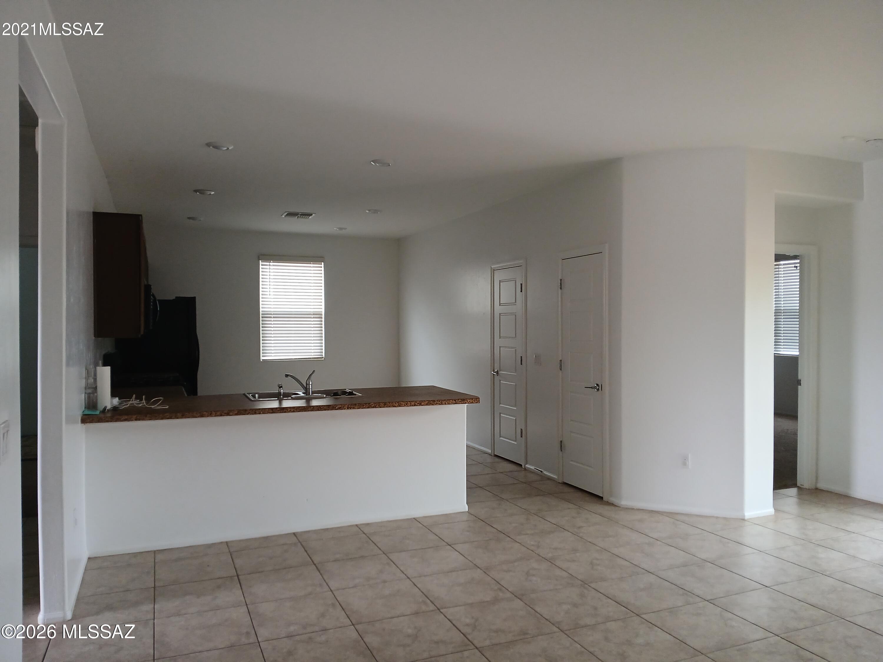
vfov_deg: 53.1
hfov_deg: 67.3
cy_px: 331
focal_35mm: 26
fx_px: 663
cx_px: 442
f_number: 1.8
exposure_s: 1/60
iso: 125
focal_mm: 3.98
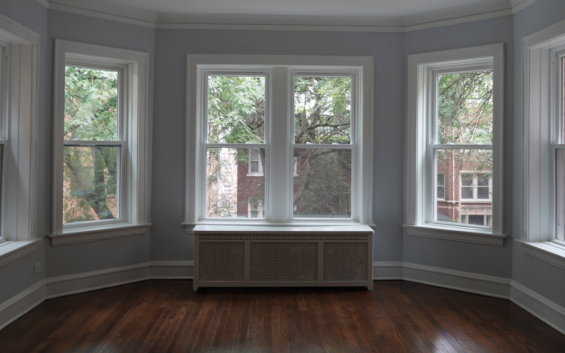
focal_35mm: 37
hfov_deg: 52.7
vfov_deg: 34.3
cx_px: 285
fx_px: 570
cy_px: 137
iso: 100
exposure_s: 1/25
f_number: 4.5
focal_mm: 20
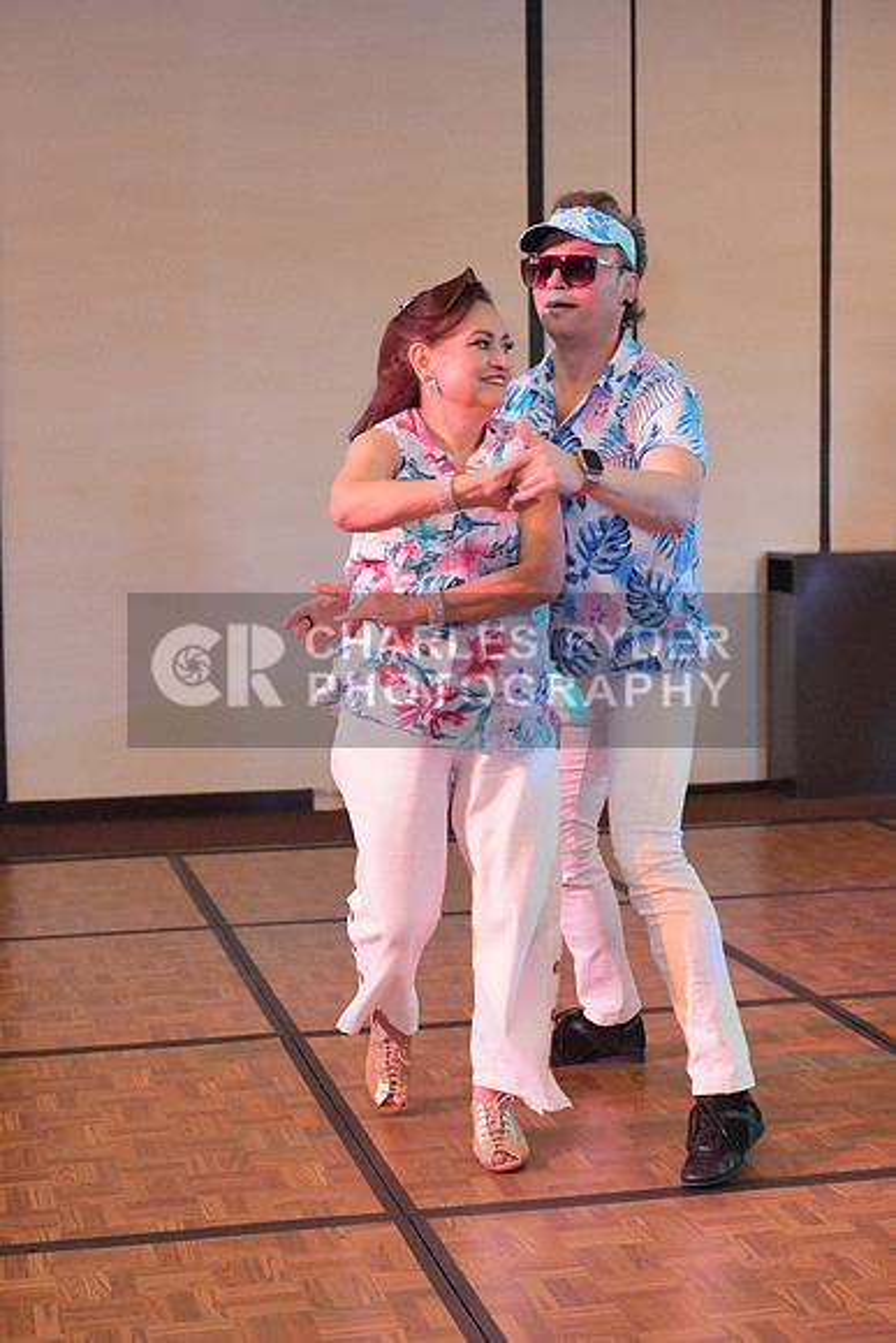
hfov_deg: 23.4
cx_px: 448
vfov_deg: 34.5
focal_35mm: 58
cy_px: 672
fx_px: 2164
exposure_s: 1/400
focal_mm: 58
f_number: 4
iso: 12800
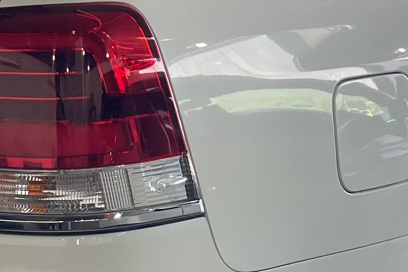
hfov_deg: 18.3
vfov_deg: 12.3
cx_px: 115
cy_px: 113
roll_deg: +1.5
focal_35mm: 111
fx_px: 1258
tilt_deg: -9.0
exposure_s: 1/121
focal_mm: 4.2
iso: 64
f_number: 1.6
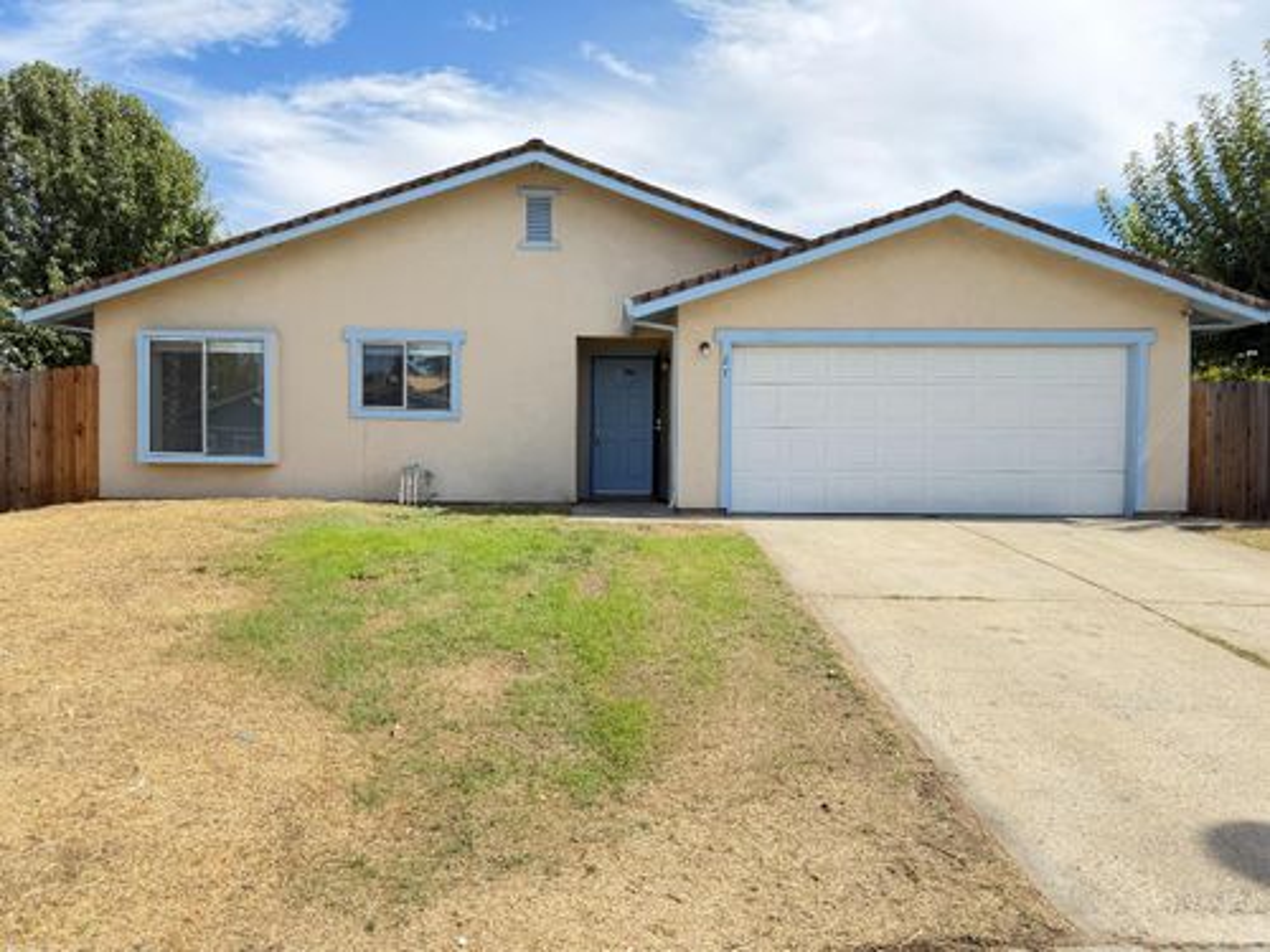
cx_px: 635
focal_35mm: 24
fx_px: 881
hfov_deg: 71.6
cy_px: 476
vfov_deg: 56.8
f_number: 1.78
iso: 100
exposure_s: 1/1230
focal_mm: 6.76
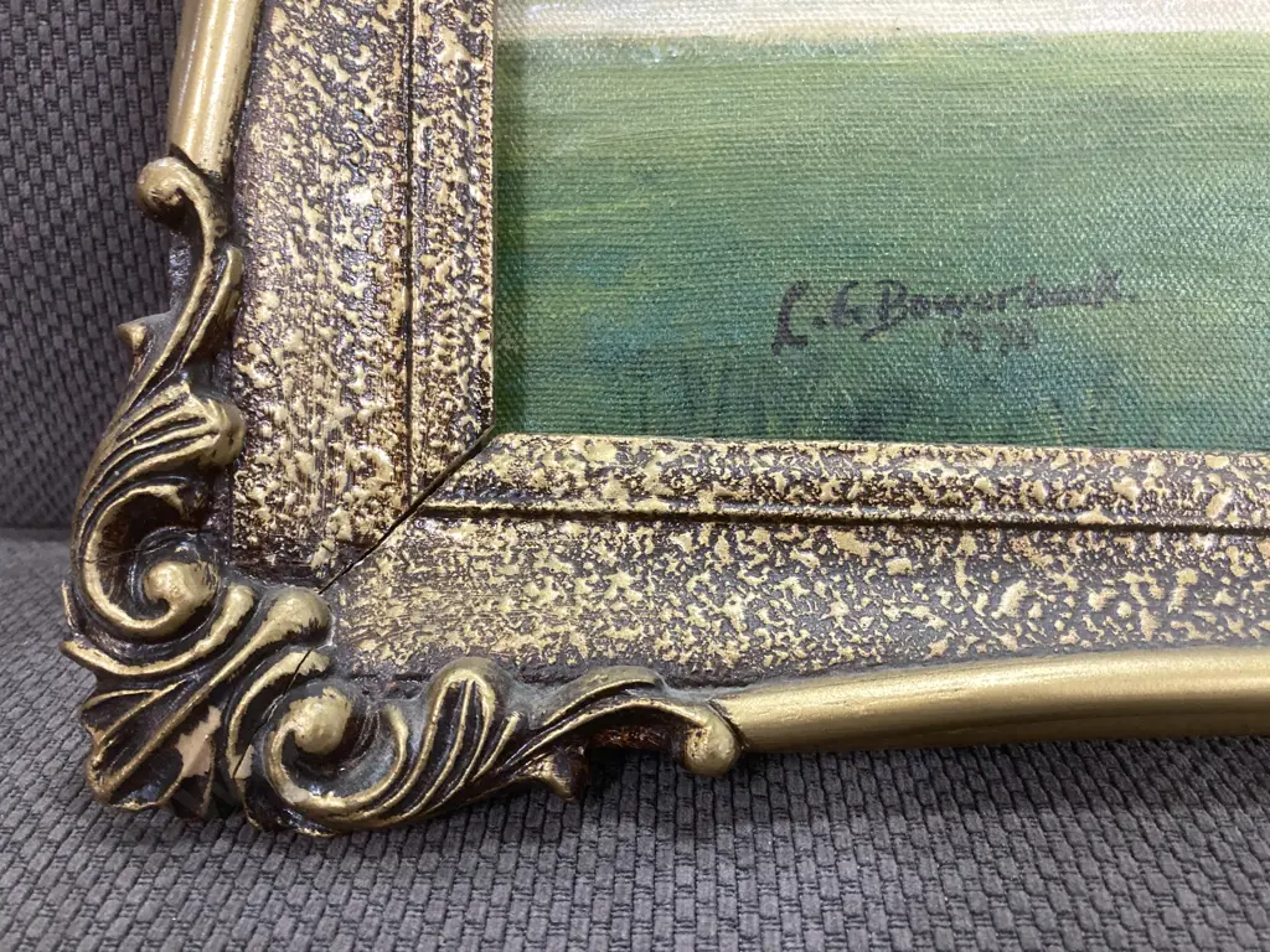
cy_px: 476
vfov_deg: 49.7
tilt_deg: -34.2
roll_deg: -1.2
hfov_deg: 63.4
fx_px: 1027
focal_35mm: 28
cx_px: 635
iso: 200
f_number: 1.8
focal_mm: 3.99
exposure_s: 1/50
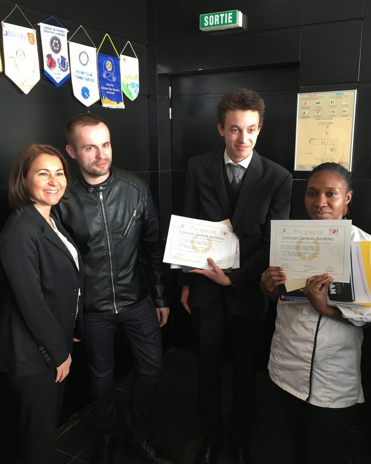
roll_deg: -0.3
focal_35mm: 31
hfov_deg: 47.1
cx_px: 190
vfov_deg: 57.2
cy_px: 222
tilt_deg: -11.5
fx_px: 426
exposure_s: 1/33
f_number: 2.2
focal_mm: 4.15
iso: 50
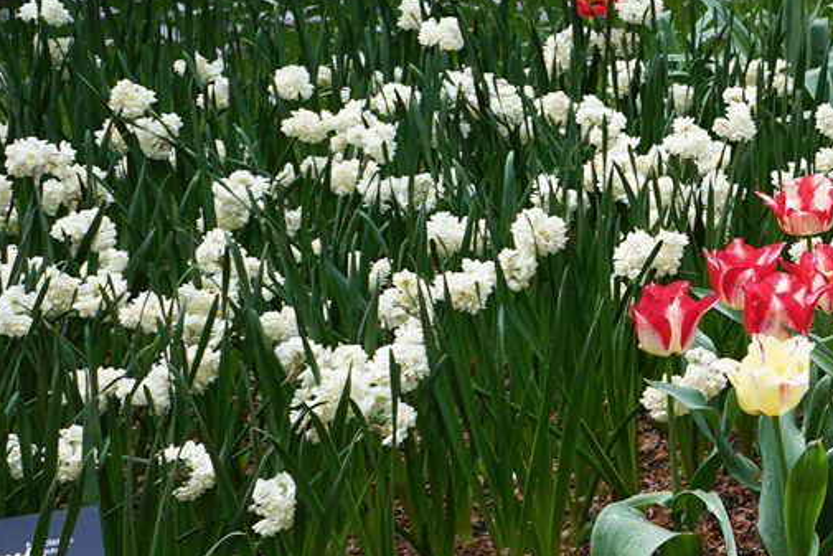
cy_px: 262
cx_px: 1645
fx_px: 2199
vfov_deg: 14.4
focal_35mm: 95
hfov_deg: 16.5
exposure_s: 1/100
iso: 100
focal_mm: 24
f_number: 5
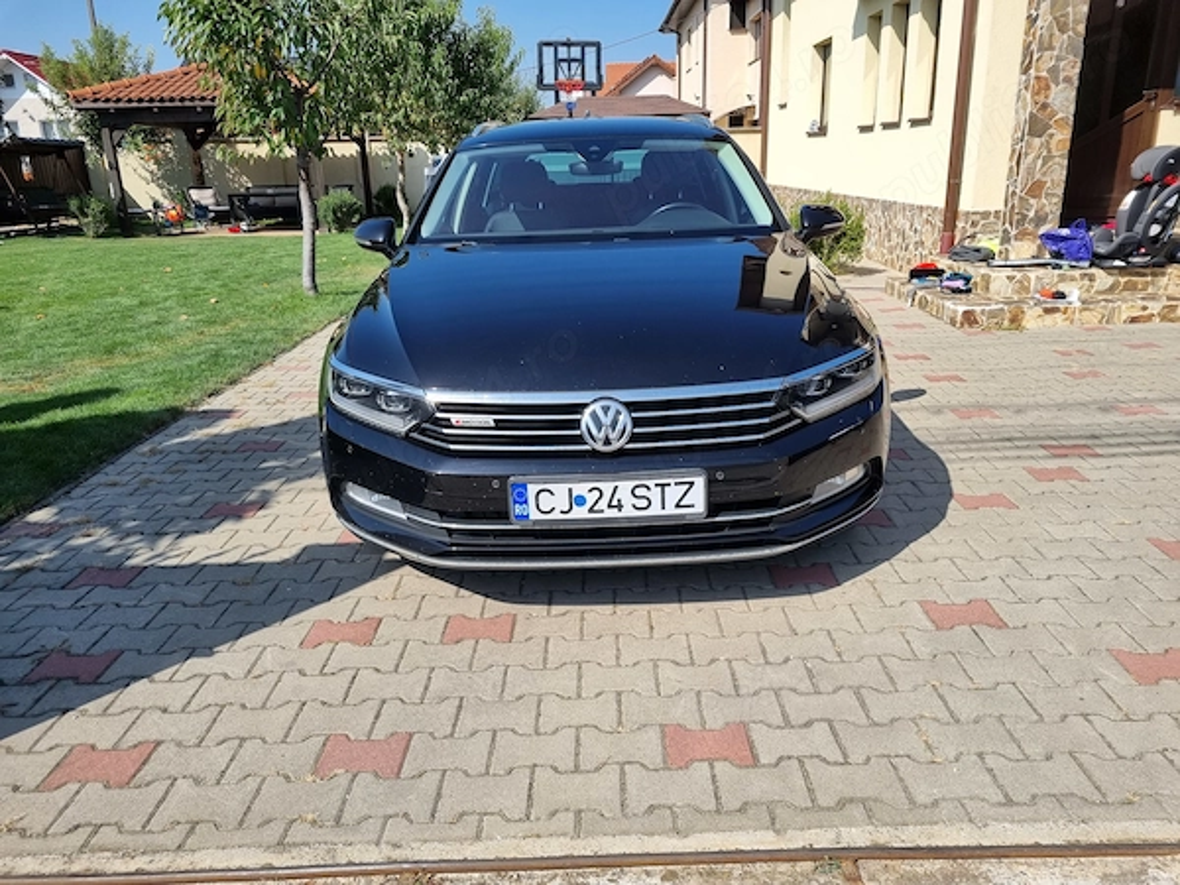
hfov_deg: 67.3
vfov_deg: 53.1
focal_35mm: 26
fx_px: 886
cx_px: 590
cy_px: 442
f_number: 1.8
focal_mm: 5.4
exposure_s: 1/2312
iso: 50
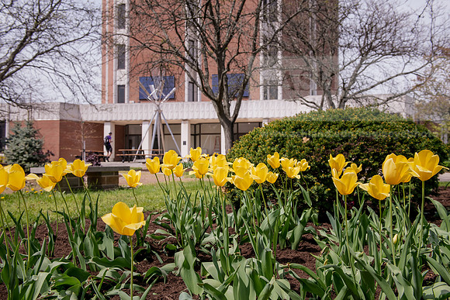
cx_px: 225
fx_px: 438
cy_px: 150
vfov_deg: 37.9
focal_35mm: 35
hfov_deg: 54.4
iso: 200
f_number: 7.1
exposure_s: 1/320
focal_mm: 35
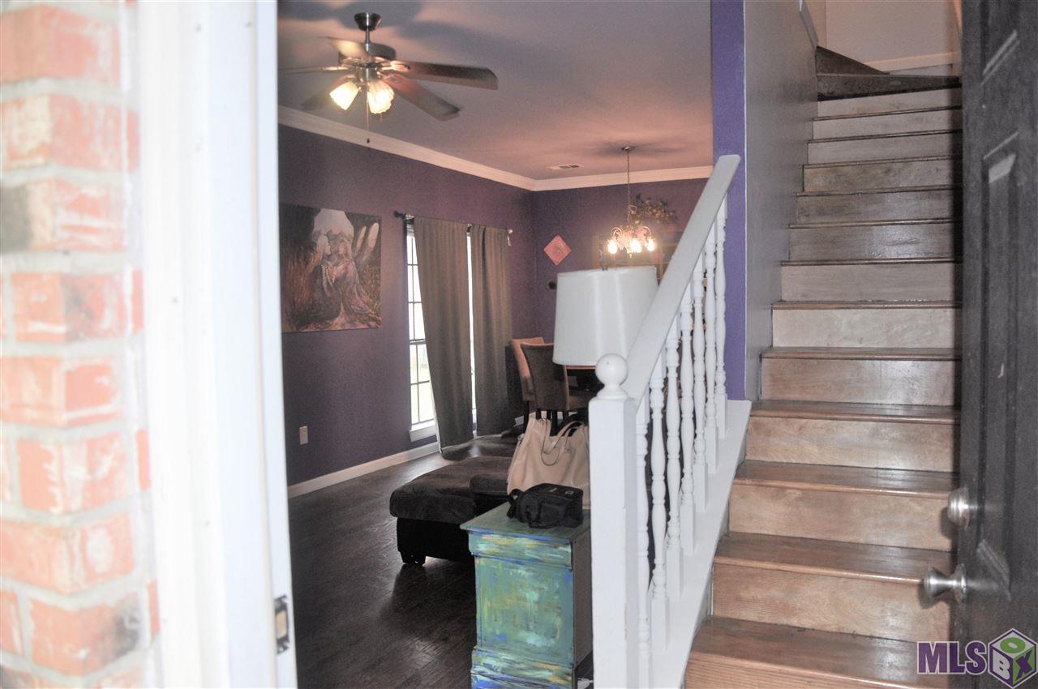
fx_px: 778
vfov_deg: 47.8
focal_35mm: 27
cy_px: 344
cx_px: 519
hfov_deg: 67.4
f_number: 3.5
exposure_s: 1/125
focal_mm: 18
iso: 400
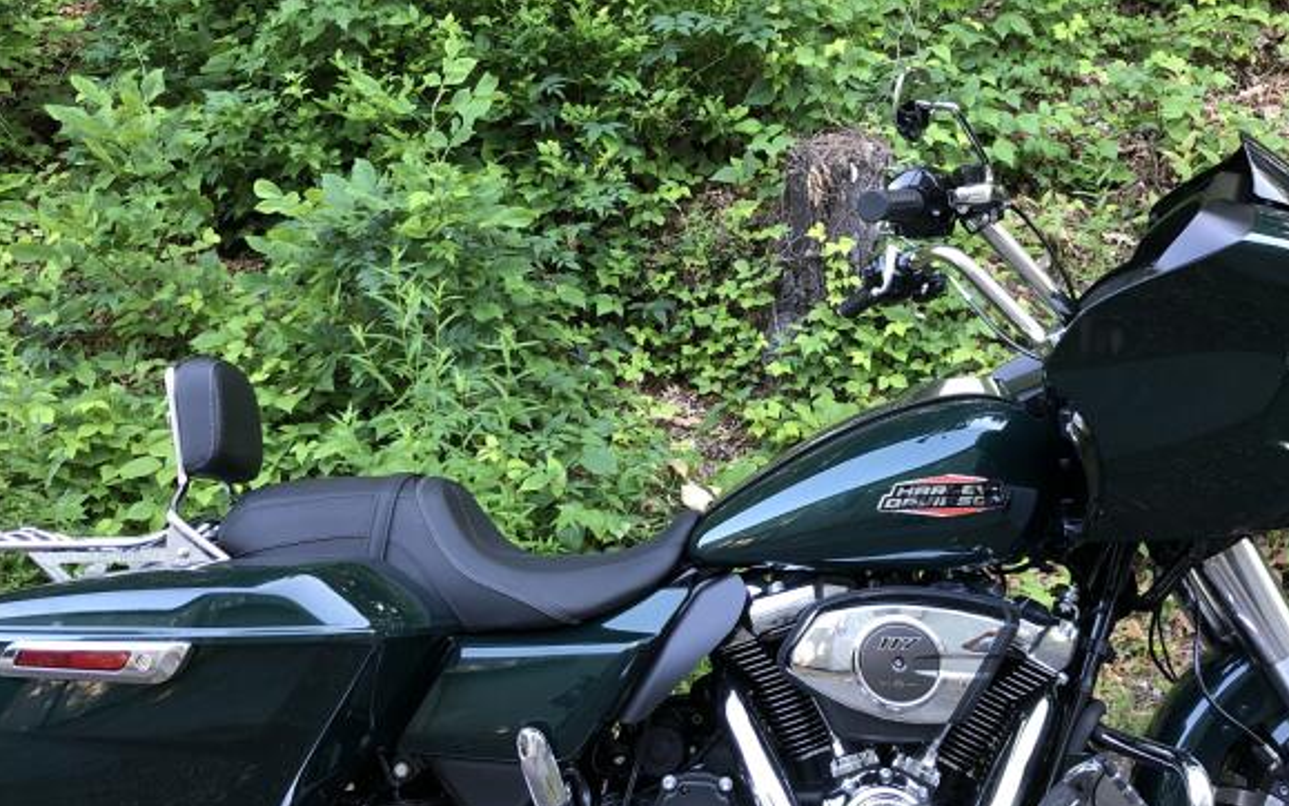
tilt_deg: -3.4
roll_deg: +2.5
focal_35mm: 41
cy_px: 414
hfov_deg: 48.1
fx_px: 1440
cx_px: 726
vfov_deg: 31.3
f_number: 1.8
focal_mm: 4
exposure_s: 1/30
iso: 32
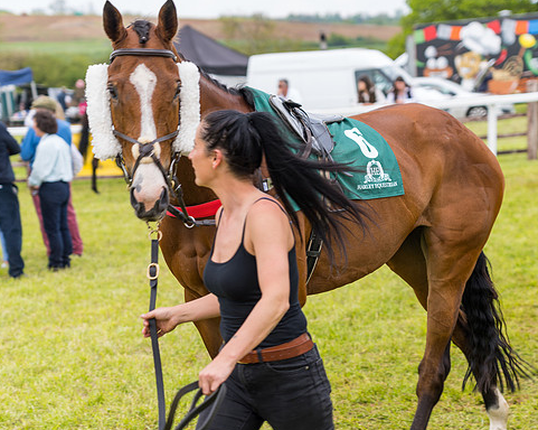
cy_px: 241
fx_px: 1814
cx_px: 272
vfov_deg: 13.5
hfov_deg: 16.9
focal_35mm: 114
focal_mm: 85
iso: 50
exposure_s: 1/125
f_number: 4
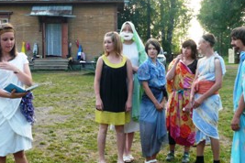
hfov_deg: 29.6
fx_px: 463
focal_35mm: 68
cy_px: 82
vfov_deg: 20.0
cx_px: 94
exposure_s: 1/60
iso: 100
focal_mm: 6.4
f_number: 3.2
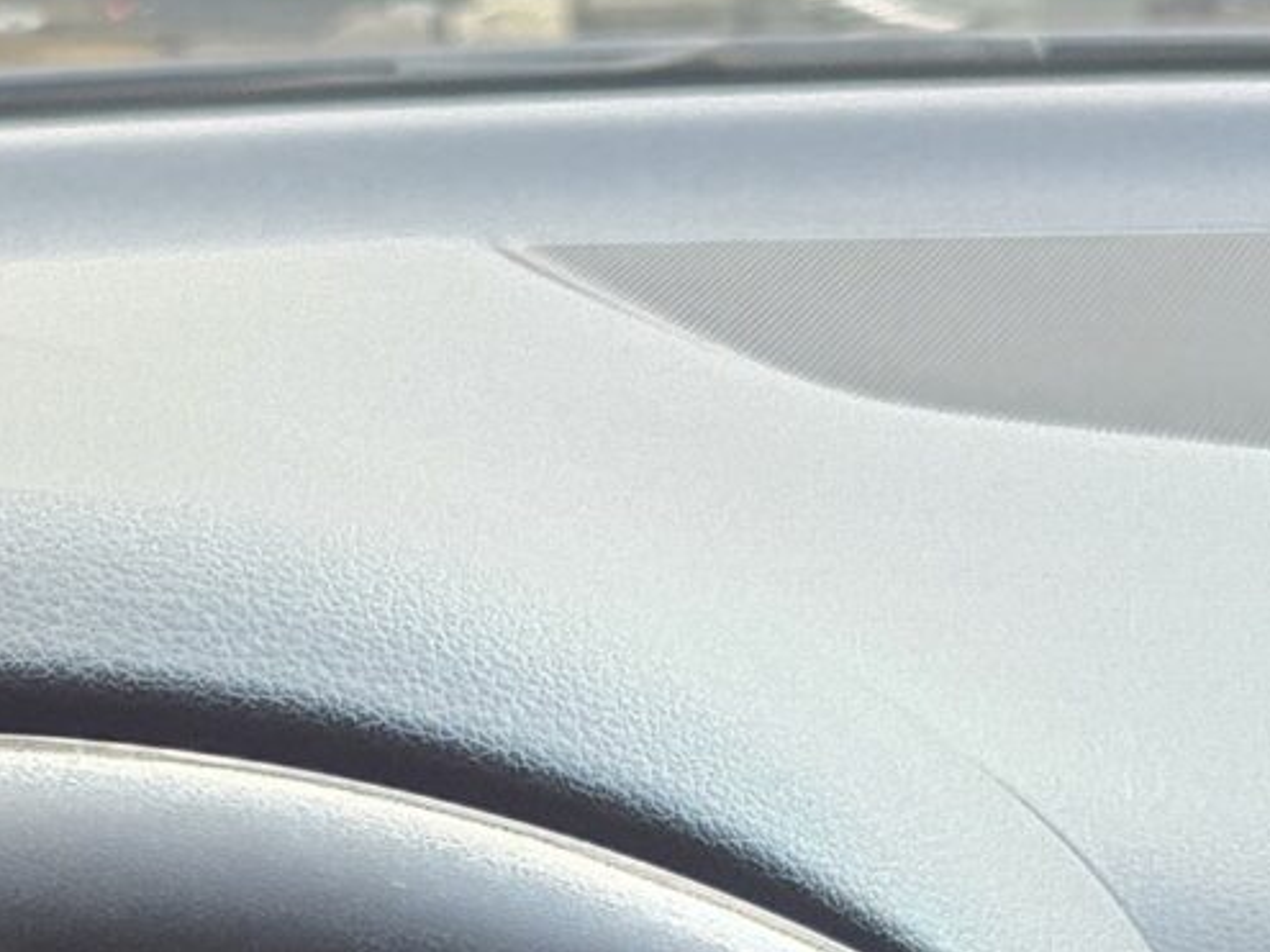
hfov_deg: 15.2
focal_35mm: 119
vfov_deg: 10.4
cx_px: -682
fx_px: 4365
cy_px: 2435
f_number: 1.7
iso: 640
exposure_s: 1/120
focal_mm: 6.3
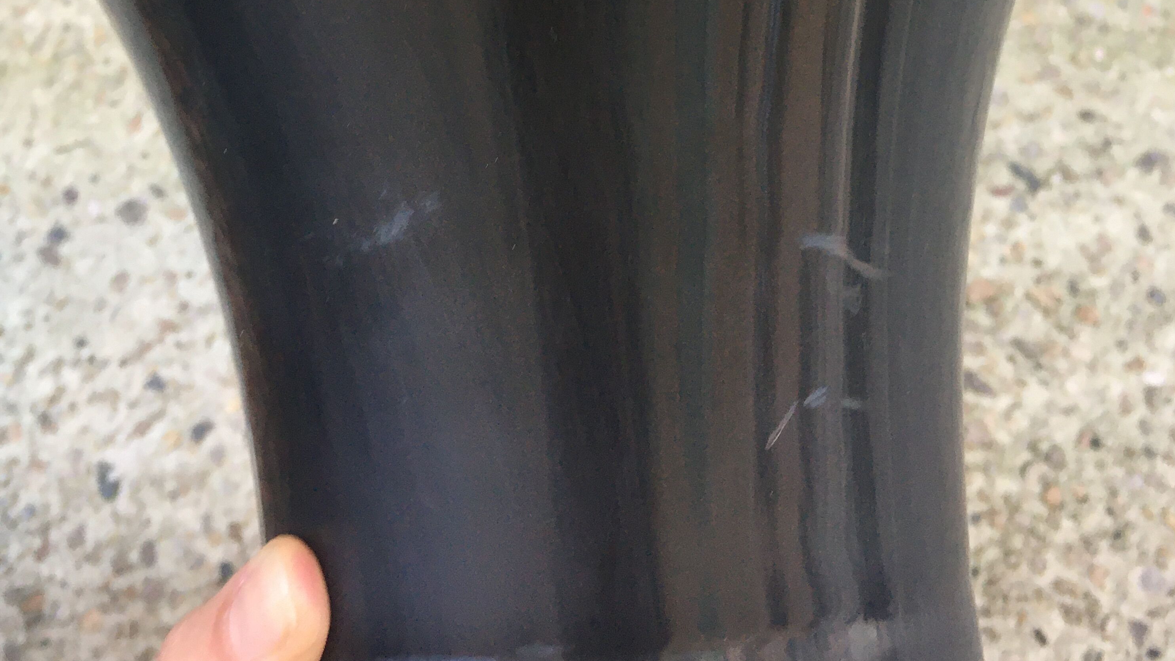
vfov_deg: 25.7
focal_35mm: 43
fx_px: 1340
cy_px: -60
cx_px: 599
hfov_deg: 47.4
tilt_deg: -52.4
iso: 40
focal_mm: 4.15
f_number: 2.2
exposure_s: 1/33
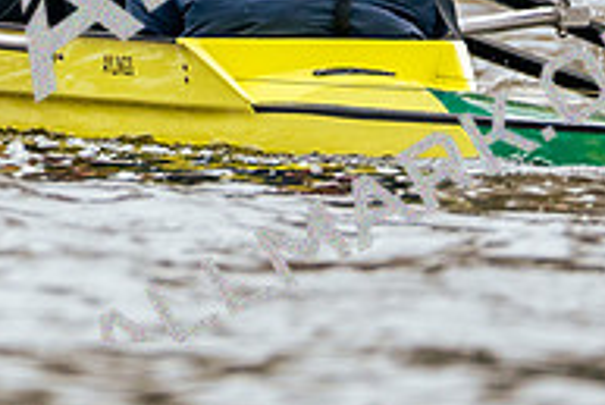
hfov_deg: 0.8
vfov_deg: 0.5
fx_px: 45559
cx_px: -251
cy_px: -196
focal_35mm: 2709
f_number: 6.3
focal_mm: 600
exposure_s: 1/2000
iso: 1600
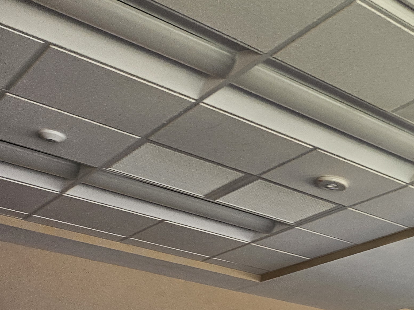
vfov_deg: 21.6
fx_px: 742
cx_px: 534
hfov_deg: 26.6
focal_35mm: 62
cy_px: 391
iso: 64
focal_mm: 5
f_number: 1.8
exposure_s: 1/60
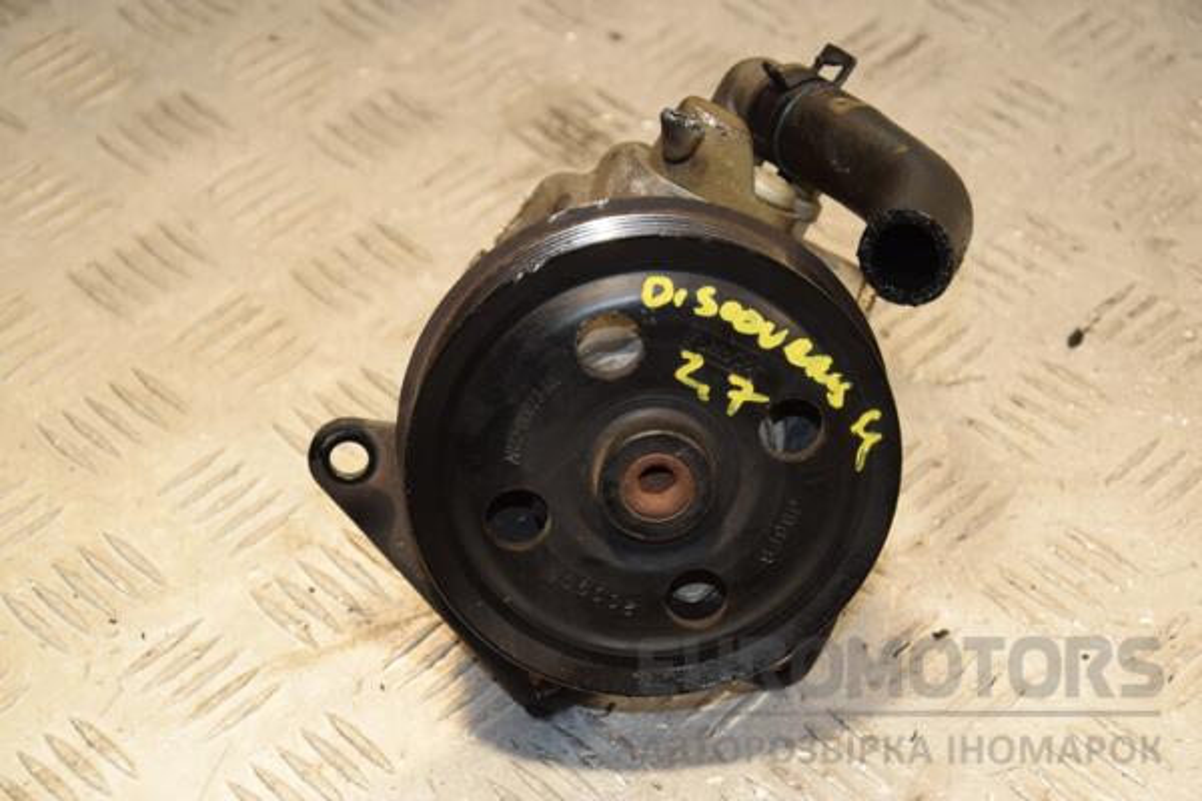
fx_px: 3305
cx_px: 601
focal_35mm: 99
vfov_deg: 13.8
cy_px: 400
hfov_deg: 20.6
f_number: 6.3
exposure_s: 1/200
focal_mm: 66
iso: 800
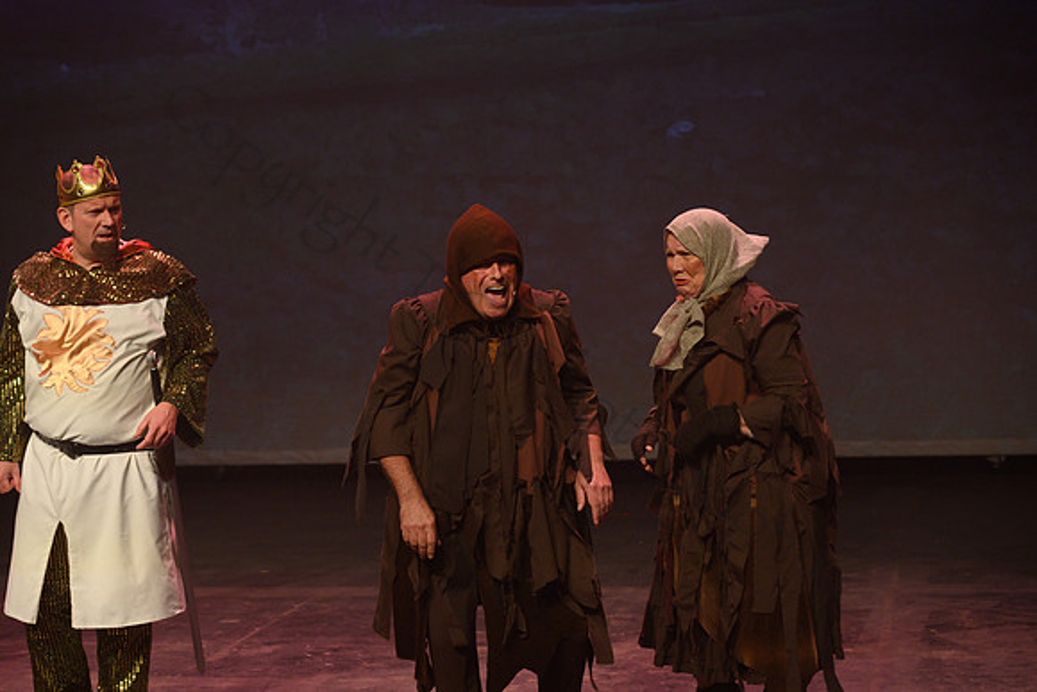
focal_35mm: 70
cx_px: 518
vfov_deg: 19.5
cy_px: 346
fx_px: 2017
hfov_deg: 28.8
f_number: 3.5
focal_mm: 70
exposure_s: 1/160
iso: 1250
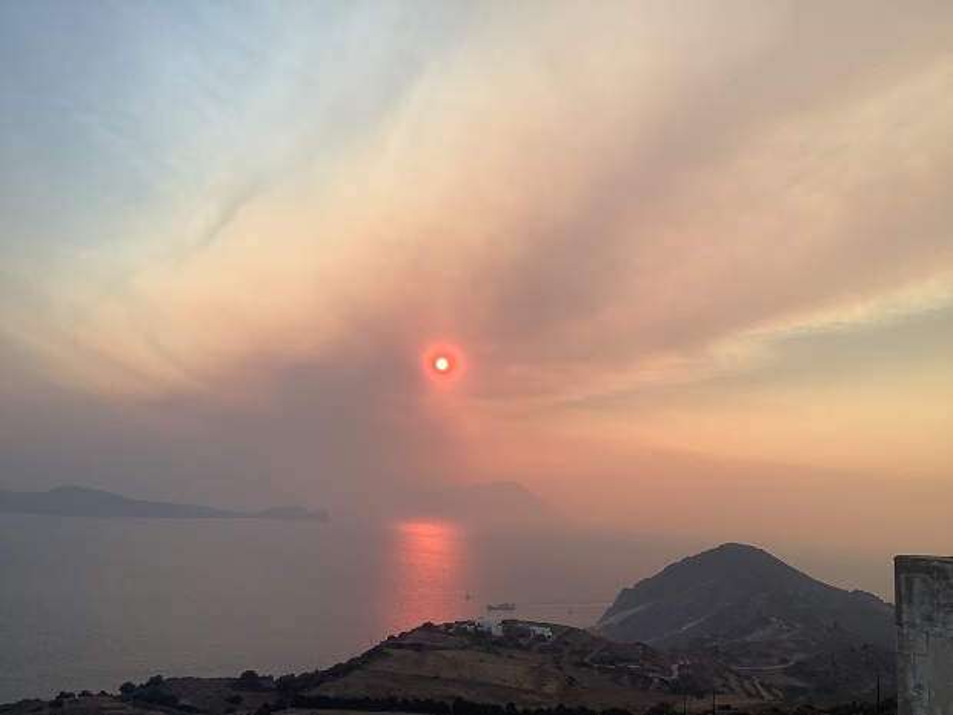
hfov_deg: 58.4
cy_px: 358
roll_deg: -3.9
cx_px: 476
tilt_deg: +9.7
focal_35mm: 31
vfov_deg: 45.4
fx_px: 853
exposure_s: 1/905
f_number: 2.4
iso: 25
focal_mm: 3.3
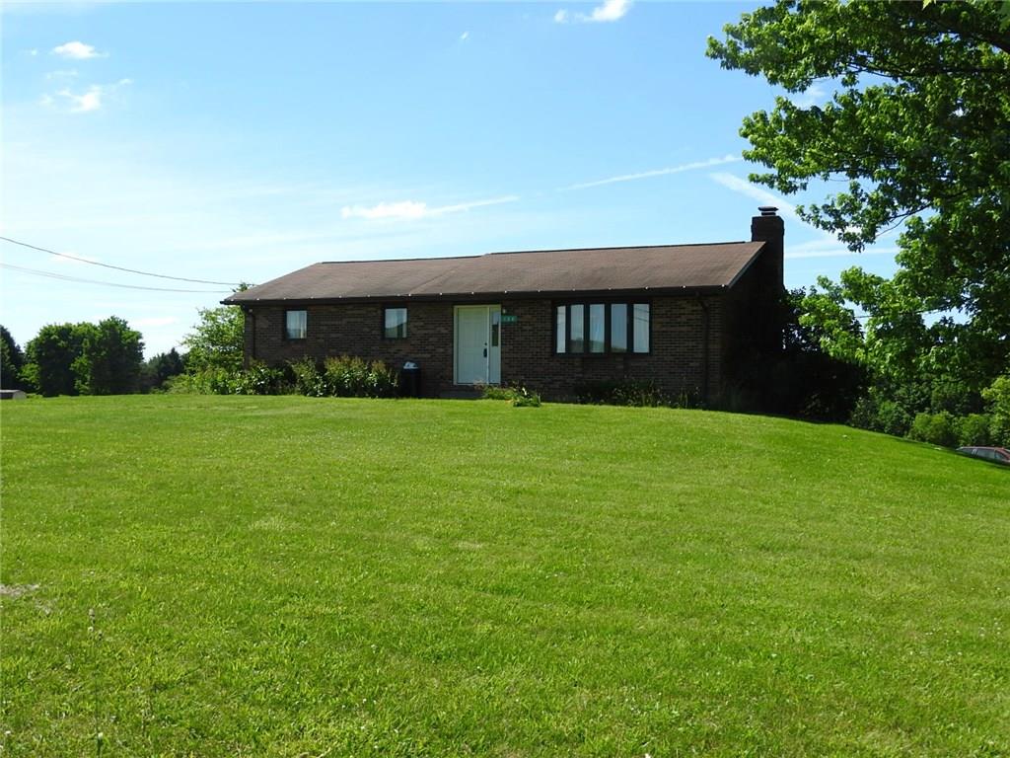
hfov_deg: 52.6
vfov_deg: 40.7
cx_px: 505
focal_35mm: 35
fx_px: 1021
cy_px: 379
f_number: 3.8
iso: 100
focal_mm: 6.3
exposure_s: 1/800
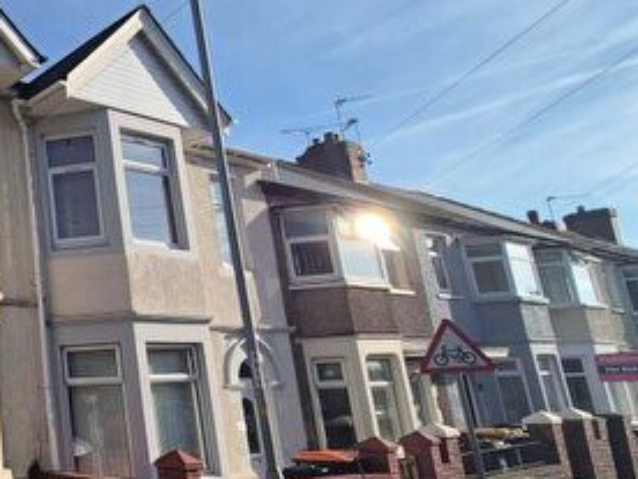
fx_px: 608
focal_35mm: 33
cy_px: 251
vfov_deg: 42.9
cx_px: -104
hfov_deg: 41.0
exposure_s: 1/2648
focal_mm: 2.2
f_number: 2.2
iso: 50
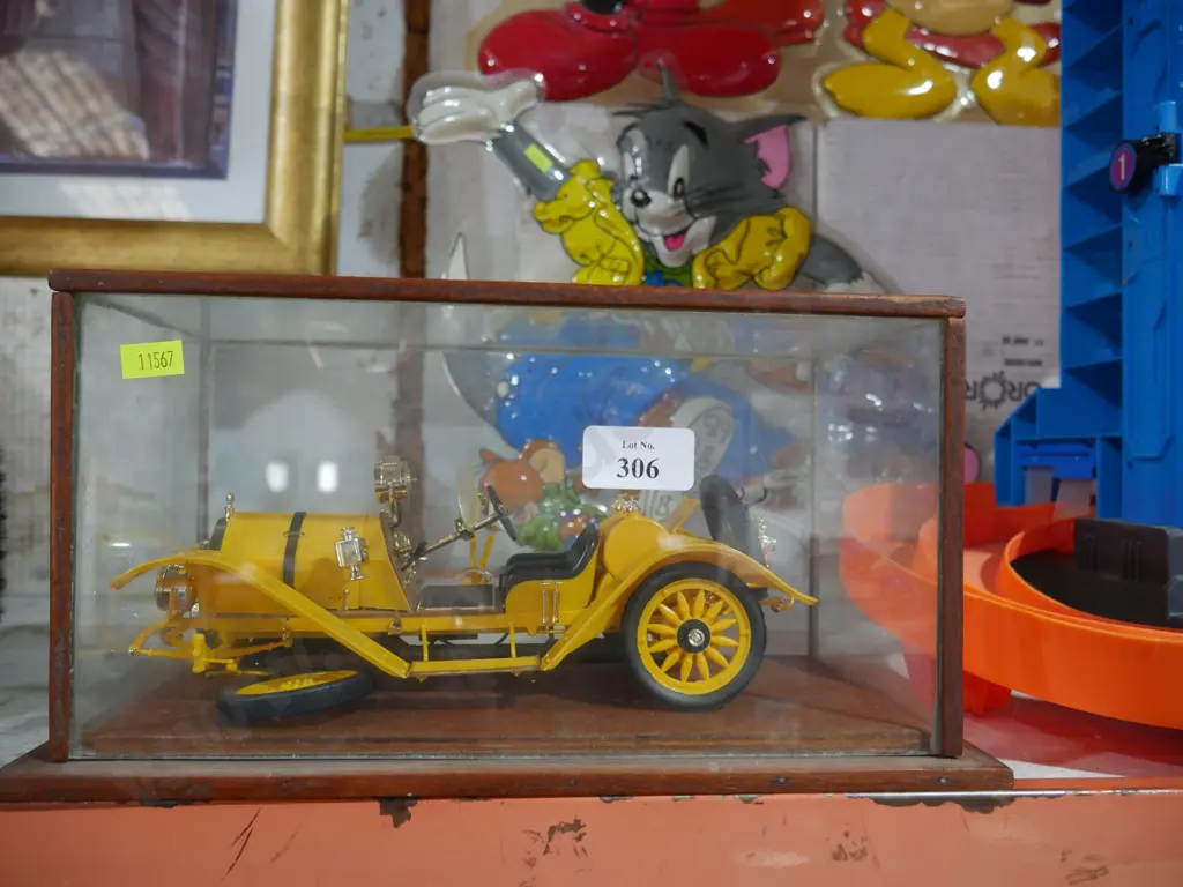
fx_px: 957
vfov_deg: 49.7
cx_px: 592
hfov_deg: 63.4
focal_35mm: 28
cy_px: 444
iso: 800
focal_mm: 14
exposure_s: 1/60
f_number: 3.5
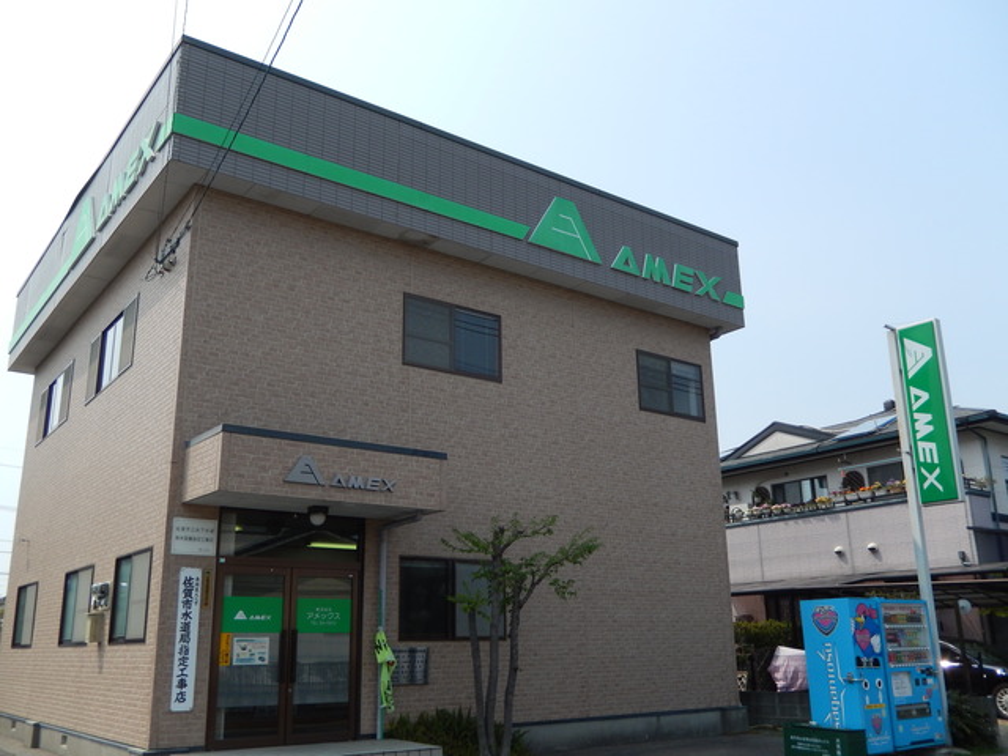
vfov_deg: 44.2
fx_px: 932
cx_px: 504
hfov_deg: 56.8
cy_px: 378
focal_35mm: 32
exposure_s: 1/1250
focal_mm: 5.7
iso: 125
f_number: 3.8
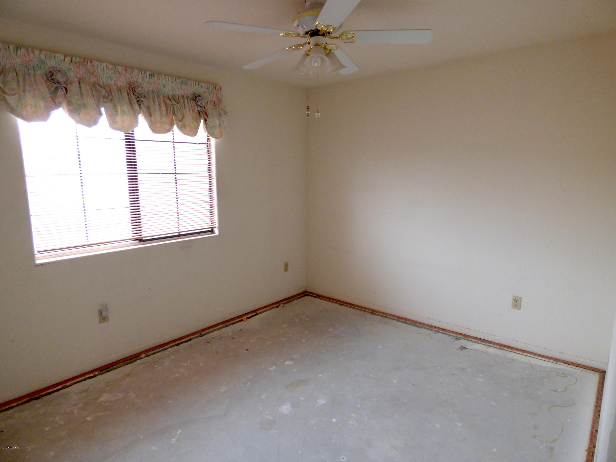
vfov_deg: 66.0
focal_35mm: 20
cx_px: 308
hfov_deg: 81.7
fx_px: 356
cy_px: 231
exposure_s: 1/60
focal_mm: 3.58
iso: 200
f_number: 2.8
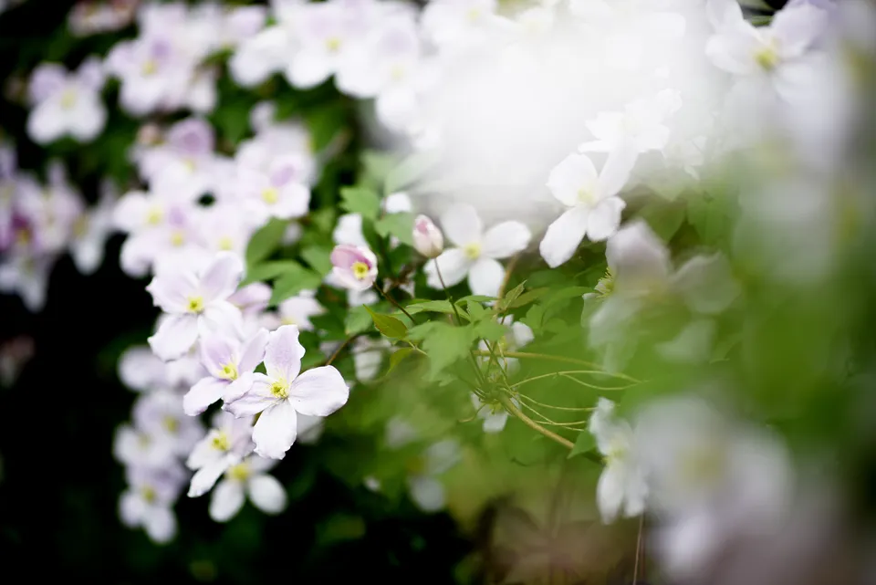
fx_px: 2069
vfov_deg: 16.1
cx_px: 438
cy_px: 292
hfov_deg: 23.9
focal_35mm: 85
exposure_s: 1/1000
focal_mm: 85
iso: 100
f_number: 1.4
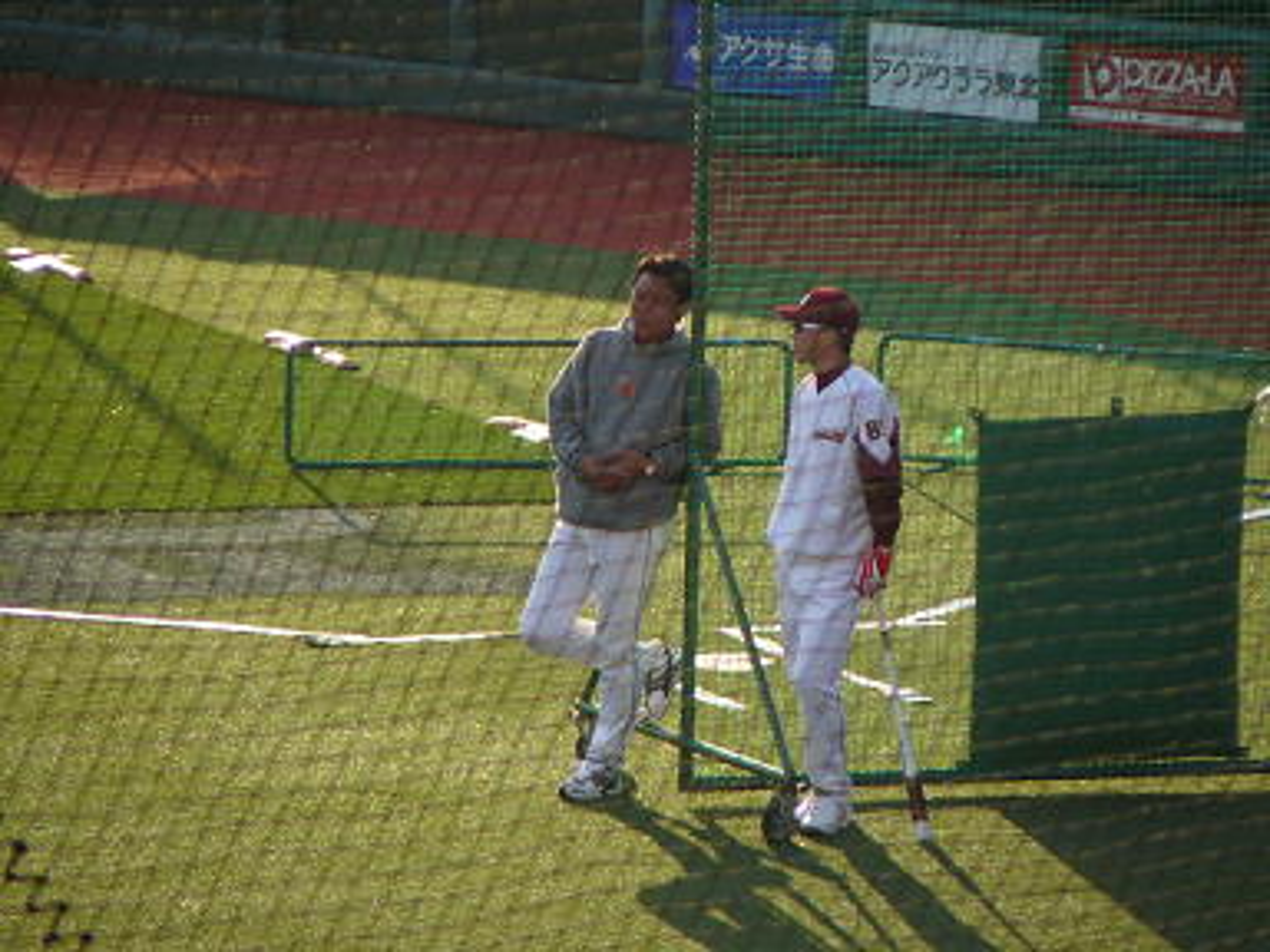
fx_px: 15849
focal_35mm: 432
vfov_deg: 3.4
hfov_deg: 4.6
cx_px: 635
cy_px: 476
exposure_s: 1/400
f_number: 3.3
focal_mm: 72
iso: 100
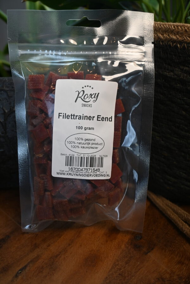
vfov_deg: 58.3
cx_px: 95
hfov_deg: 40.8
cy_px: 142
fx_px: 255
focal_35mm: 32
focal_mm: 21.5
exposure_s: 1/250
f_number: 4
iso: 400
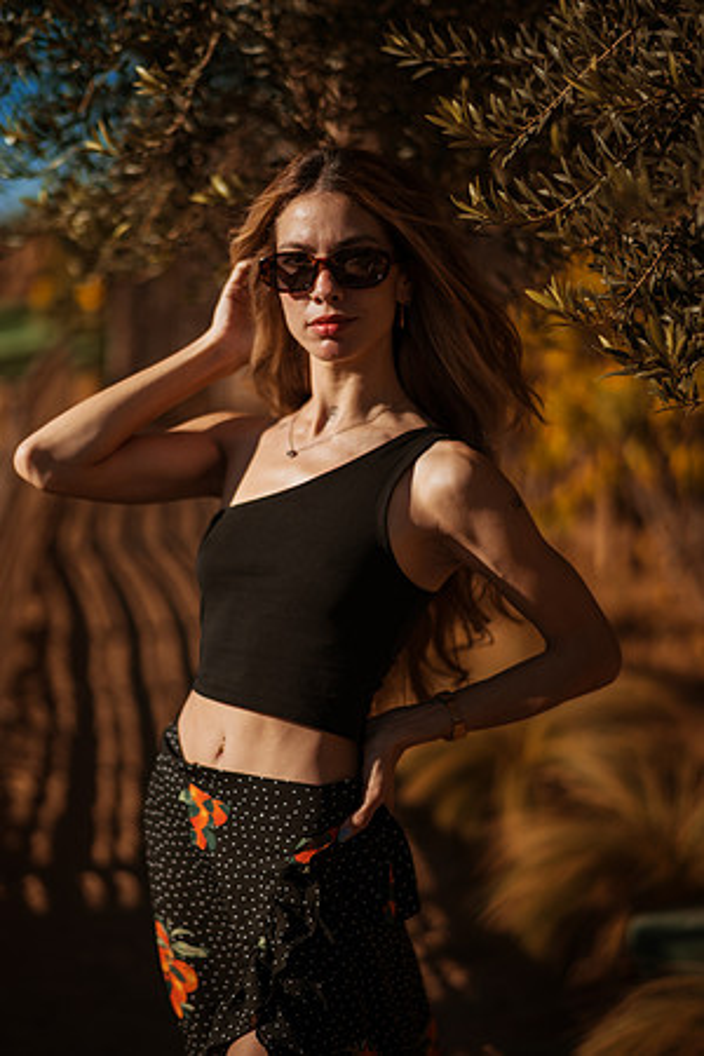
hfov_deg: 23.4
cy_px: 528
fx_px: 1701
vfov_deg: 34.5
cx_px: 352
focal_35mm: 58
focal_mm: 58
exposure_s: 1/8000
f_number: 1.4
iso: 50
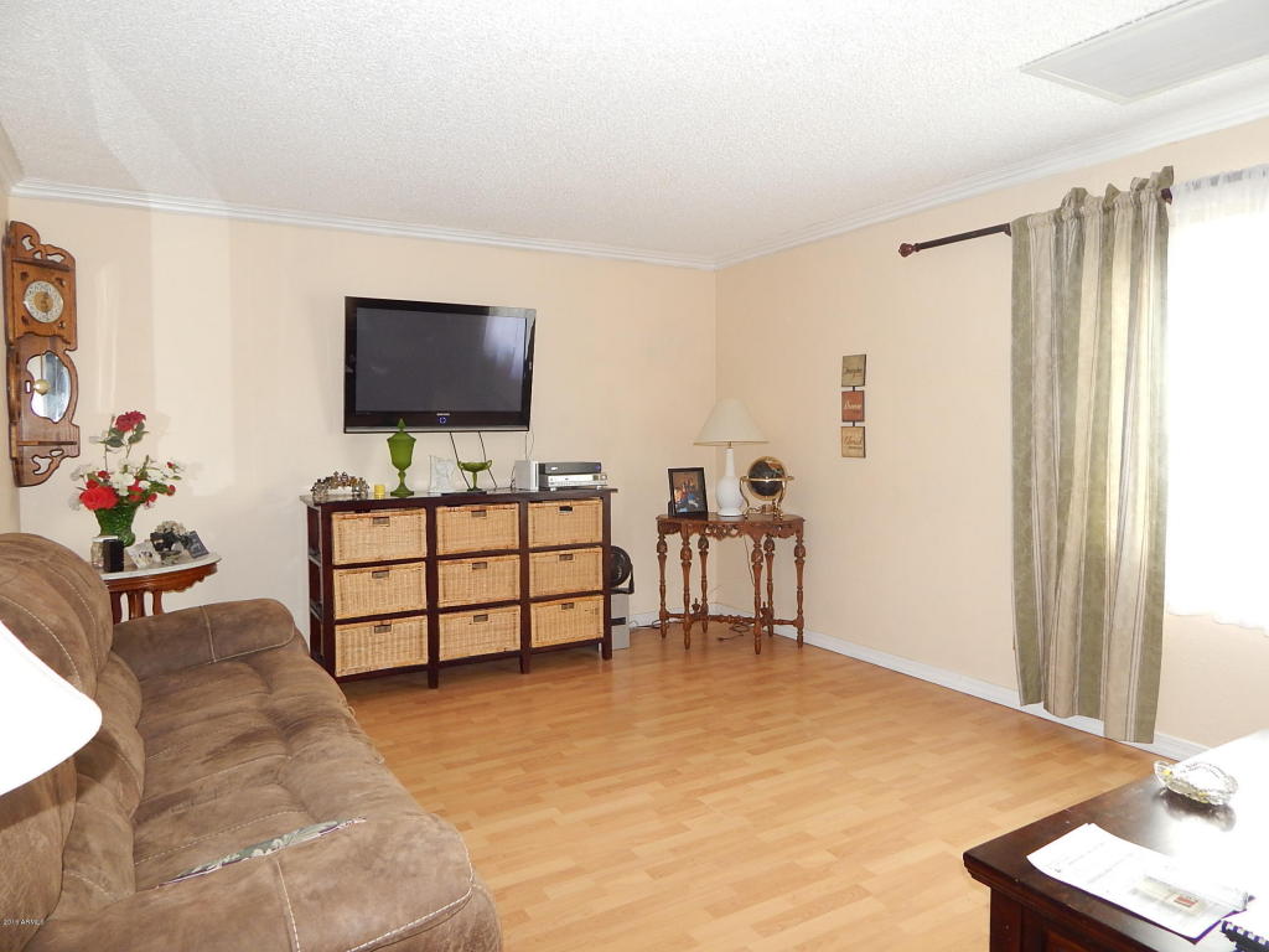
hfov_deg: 73.9
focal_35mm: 23
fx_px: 843
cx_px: 634
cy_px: 476
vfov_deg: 58.9
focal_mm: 4
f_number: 3
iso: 200
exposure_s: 1/30
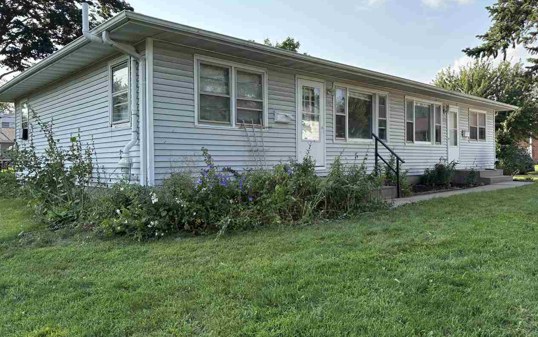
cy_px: 155
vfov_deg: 44.5
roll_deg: +0.8
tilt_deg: +0.4
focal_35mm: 28
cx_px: 273
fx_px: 411
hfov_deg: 66.5
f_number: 1.6
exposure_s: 1/2283
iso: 64
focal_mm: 5.96
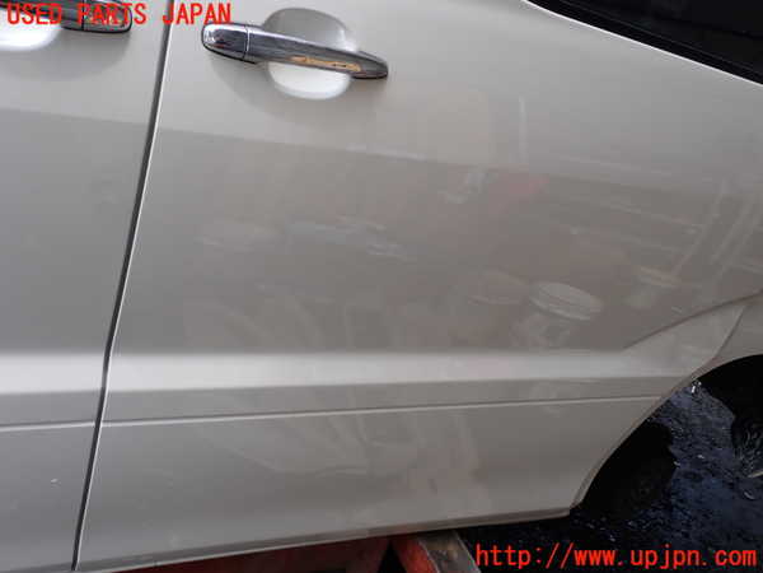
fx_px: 661
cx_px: 382
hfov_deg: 60.0
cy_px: 286
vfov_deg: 46.8
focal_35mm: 30
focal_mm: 5.4
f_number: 3.2
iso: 100
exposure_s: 1/160
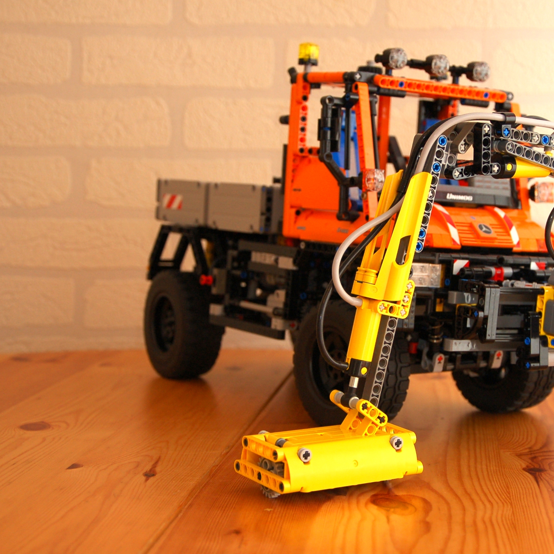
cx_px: 372
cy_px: 280
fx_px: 1340
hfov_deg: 23.3
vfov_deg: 23.4
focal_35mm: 74
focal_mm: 38
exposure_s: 1/60
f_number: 4.5
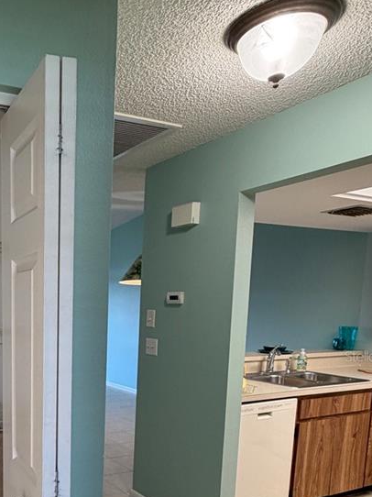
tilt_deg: -5.3
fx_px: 445
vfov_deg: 56.3
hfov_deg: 39.8
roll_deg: +0.6
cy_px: 356
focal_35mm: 31
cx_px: -3
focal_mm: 2.22
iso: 200
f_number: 2.2
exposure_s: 1/60
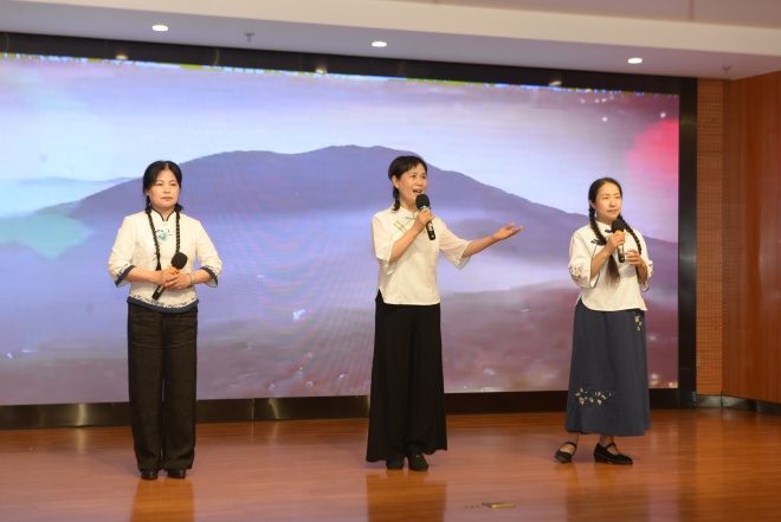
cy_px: 261
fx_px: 1520
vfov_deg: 19.5
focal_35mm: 70
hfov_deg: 28.8
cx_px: 390
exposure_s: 1/125
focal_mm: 70
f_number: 6.3
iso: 800
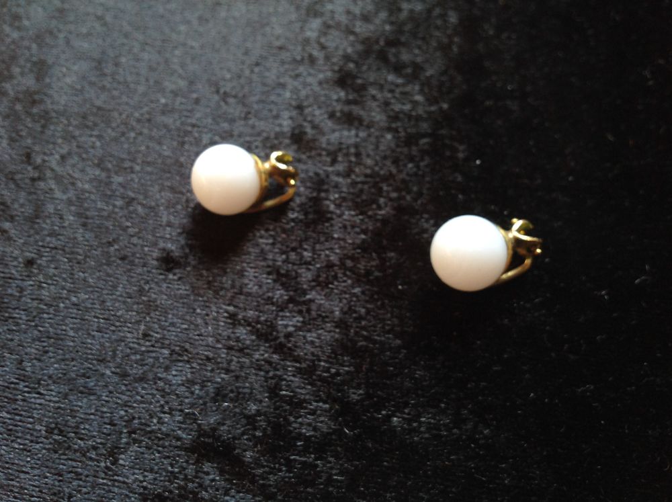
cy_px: 251
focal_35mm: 35
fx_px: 678
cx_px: 336
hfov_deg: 52.7
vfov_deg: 40.6
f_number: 2.4
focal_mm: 4.28
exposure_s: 1/40
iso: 64
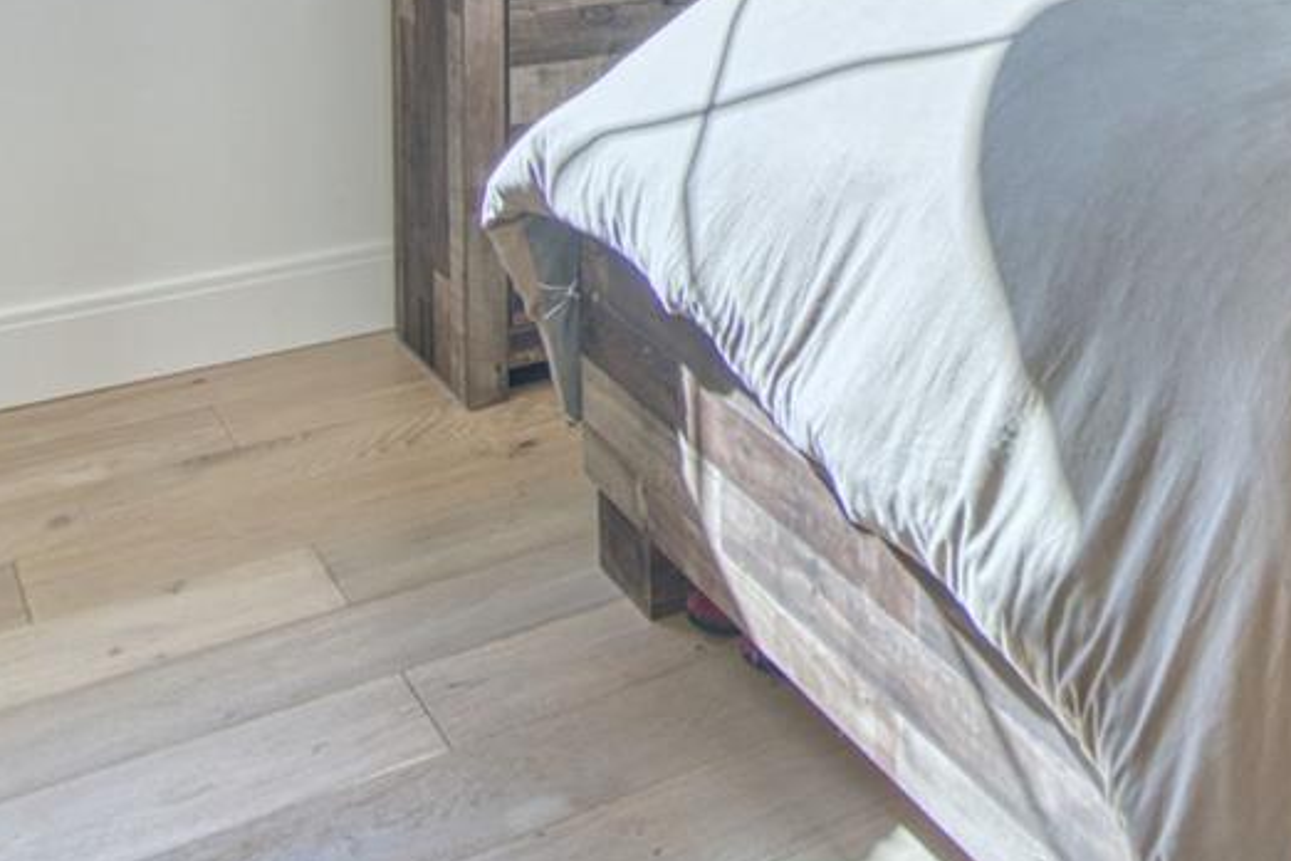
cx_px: 1360
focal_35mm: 49
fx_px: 1757
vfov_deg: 23.8
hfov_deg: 35.5
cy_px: -299
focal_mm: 16
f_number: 4
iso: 500
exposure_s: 1/250
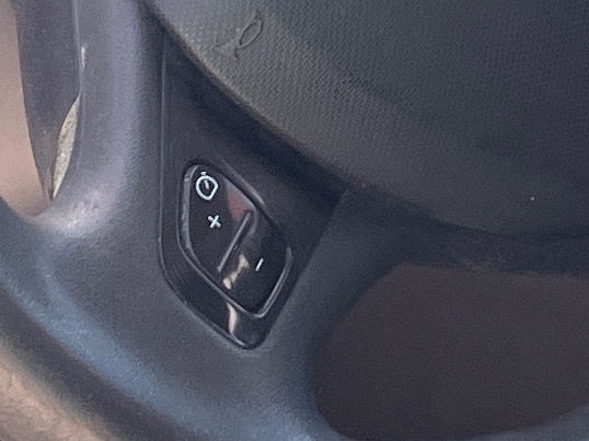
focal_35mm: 195
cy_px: -81
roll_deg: +1.5
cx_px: 832
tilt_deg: -27.8
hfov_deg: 9.9
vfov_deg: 7.5
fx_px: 3316
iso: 32
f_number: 1.6
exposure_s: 1/401
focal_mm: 4.2
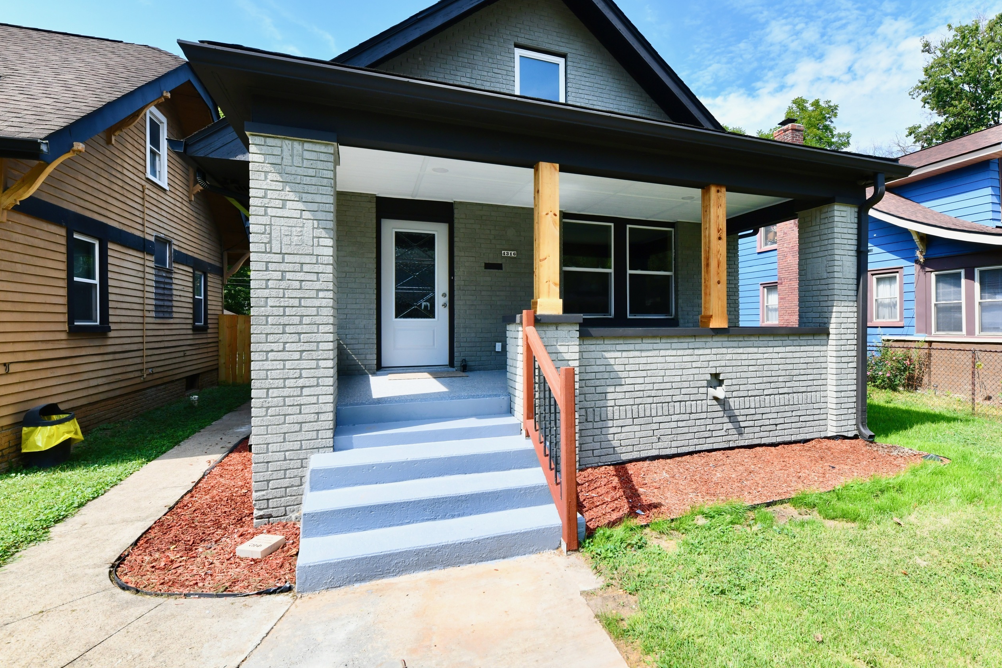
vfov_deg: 70.4
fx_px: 473
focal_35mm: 17
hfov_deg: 92.8
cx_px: 566
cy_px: 335
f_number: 10
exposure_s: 1/400
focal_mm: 14
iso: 640
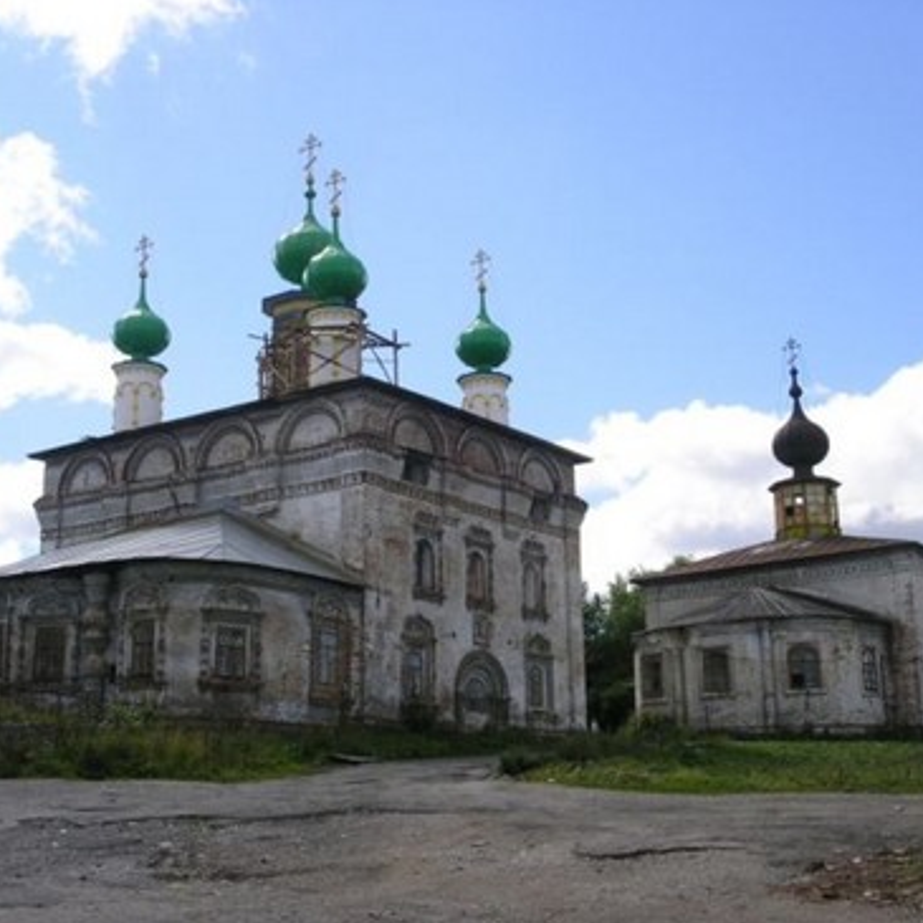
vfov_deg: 36.8
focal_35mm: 46
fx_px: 1388
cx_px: 448
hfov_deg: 36.8
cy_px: 469
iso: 100
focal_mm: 7.8
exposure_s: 1/750
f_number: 5.6
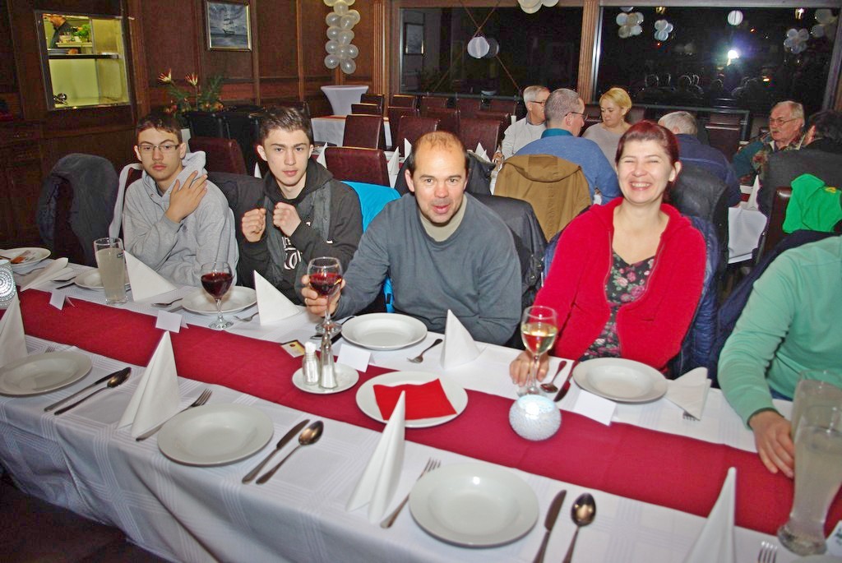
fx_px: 632
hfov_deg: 67.3
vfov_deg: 48.0
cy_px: 282
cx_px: 421
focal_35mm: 27
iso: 400
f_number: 4
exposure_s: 1/30
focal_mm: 18
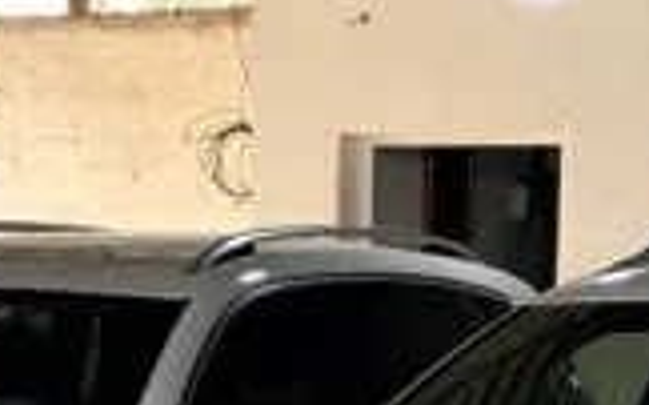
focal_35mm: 109
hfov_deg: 19.1
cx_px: 389
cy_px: 894
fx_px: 1927
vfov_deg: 10.6
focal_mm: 4.25
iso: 25
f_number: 1.8
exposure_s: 1/122
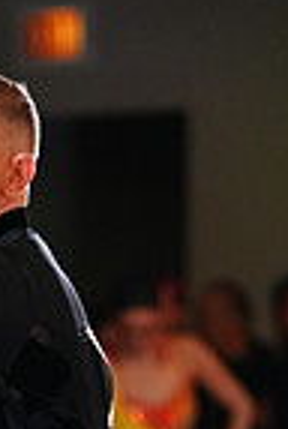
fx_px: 6138
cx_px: -160
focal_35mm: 514
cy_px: 732
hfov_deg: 2.7
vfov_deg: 4.0
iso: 2500
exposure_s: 1/320
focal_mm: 127
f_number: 2.8
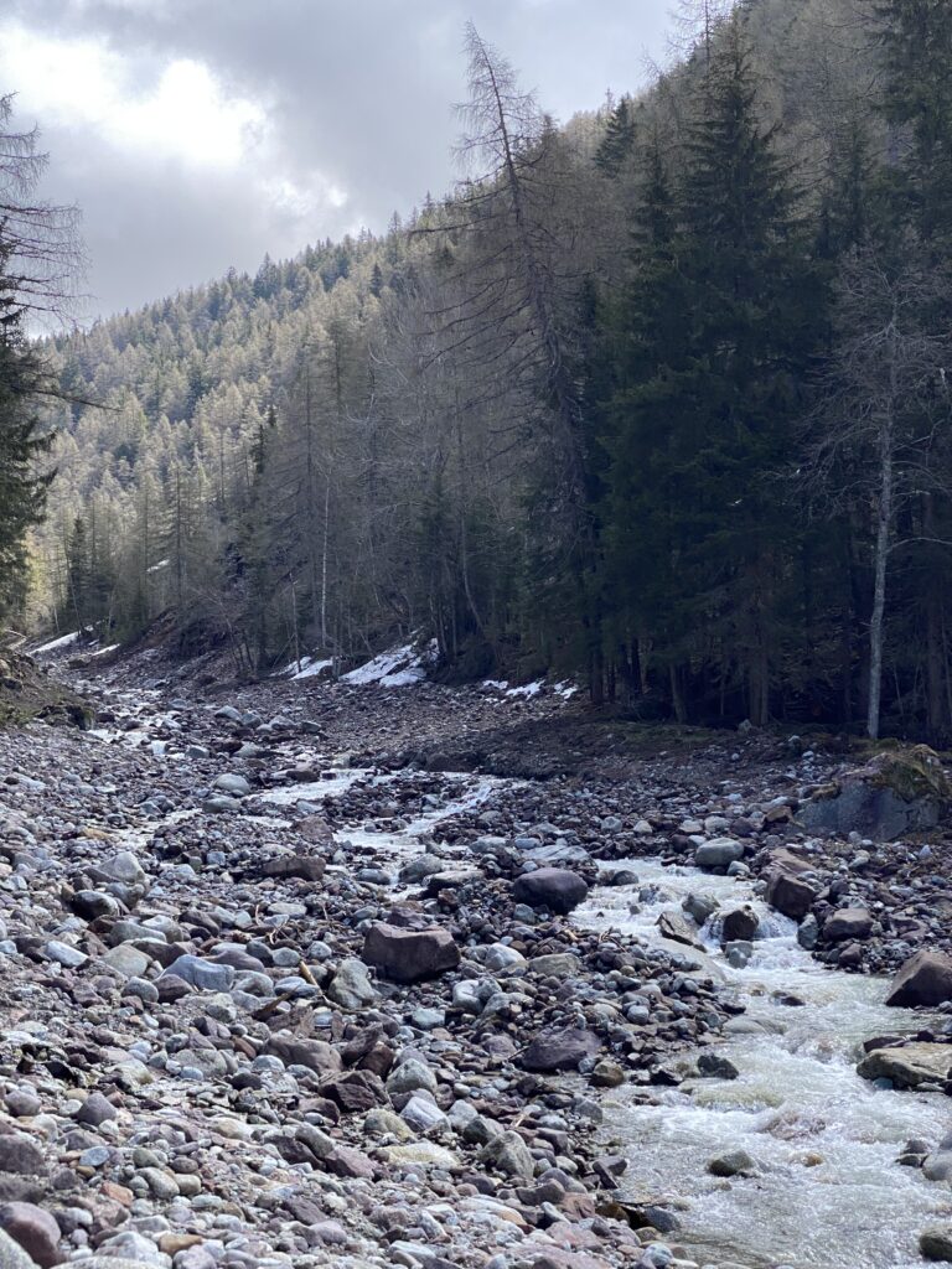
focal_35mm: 52
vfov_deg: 36.8
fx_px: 1907
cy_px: 634
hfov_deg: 28.0
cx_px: 476
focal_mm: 6
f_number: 2
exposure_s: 1/978
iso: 20
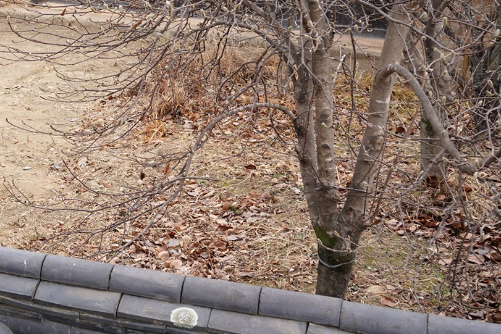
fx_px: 1030
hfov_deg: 25.4
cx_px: -47
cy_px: -11
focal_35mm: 74
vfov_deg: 17.9
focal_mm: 30
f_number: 5
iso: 100
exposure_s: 1/100
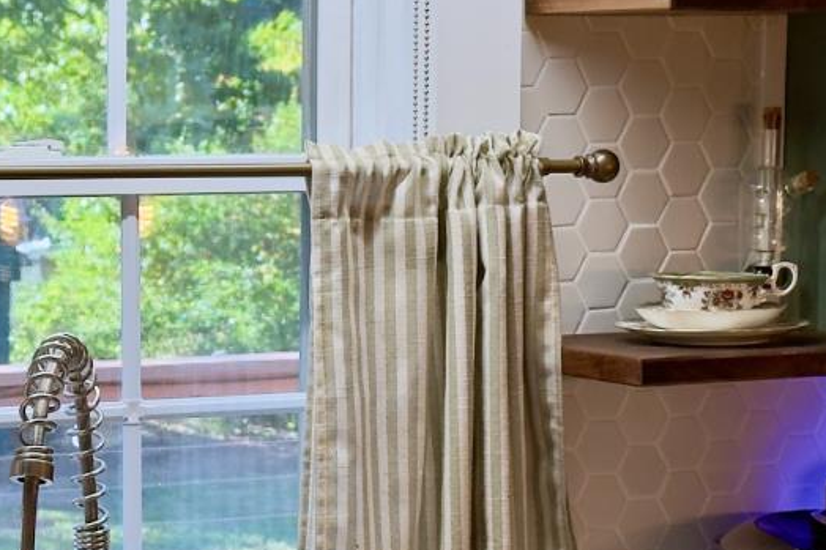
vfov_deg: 9.6
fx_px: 3280
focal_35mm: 143
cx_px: 158
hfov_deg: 14.3
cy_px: 351
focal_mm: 6.76
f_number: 1.78
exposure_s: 1/120
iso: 64
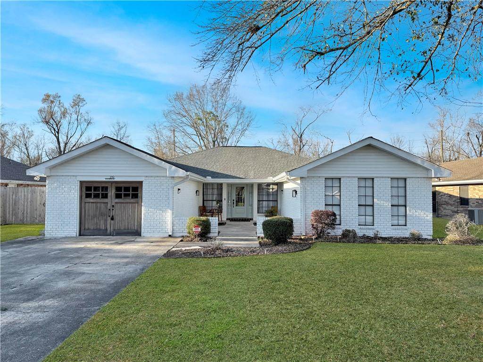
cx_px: 242
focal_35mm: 24
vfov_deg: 56.8
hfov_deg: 71.6
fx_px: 335
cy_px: 181
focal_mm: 6.76
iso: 80
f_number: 1.78
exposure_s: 1/2232
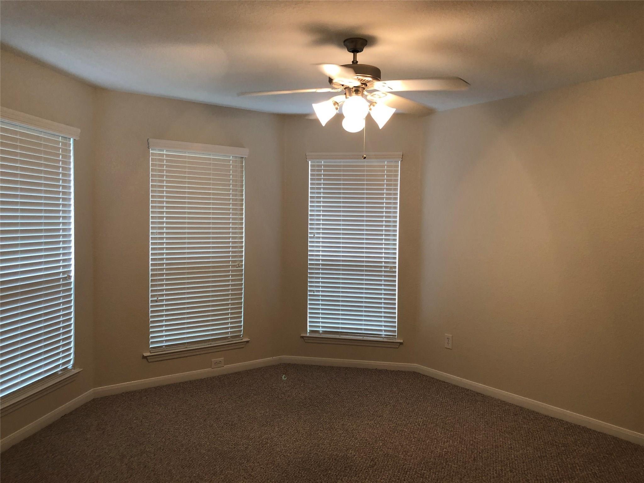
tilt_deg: -3.9
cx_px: 322
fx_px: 521
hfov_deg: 63.4
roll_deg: -1.4
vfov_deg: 49.7
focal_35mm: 28
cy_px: 242
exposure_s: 1/20
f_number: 1.8
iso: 40
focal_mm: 3.99
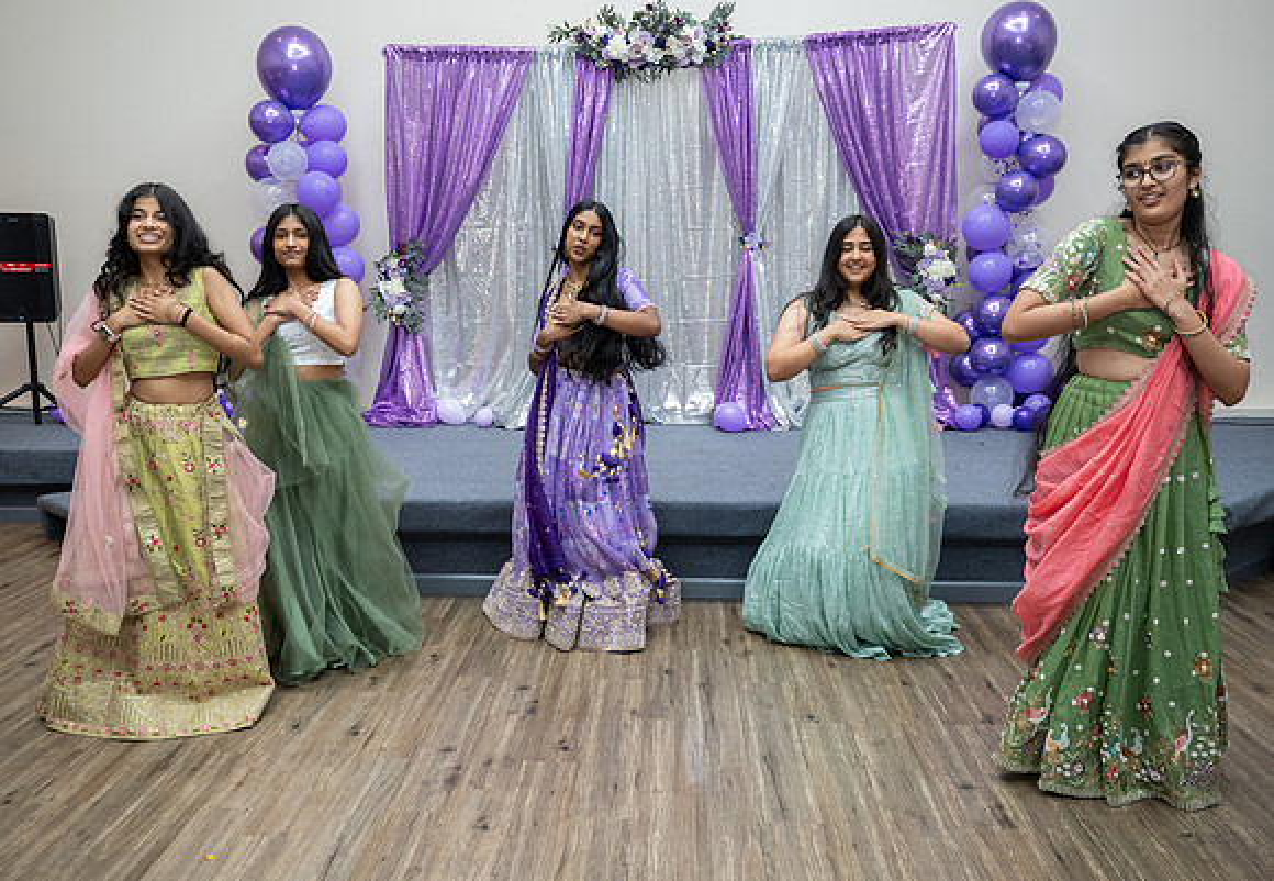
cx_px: 584
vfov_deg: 42.3
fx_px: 1138
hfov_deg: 58.4
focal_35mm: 32
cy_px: 460
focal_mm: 29
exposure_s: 1/160
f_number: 4
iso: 1000
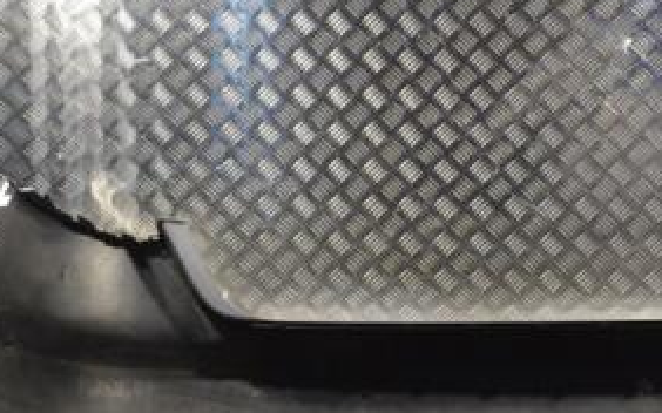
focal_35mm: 78
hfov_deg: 26.1
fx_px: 1407
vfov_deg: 16.7
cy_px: 265
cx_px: 502
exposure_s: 1/320
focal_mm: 24
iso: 3200
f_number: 9
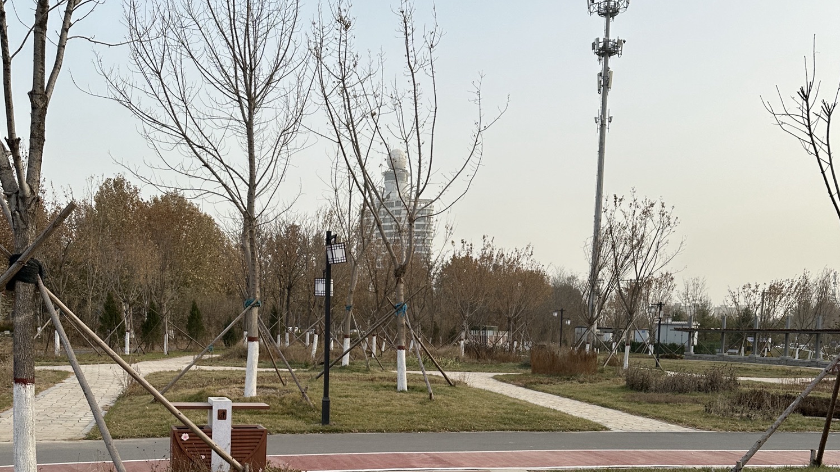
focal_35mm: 35
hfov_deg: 56.6
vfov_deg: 32.8
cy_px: 375
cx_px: 421
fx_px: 779
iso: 80
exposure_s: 1/1212
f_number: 1.78
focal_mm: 6.86
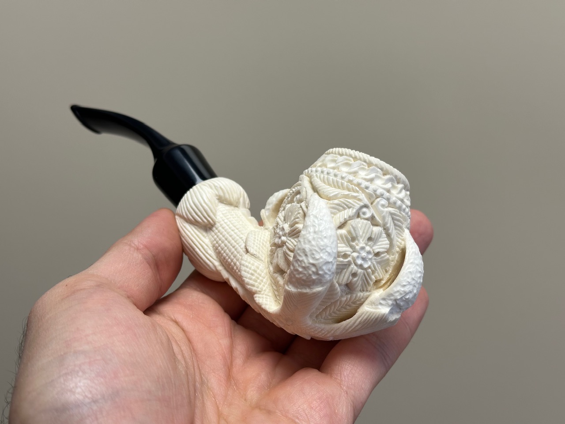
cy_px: 212
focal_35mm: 48
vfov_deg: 30.3
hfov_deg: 39.7
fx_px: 783
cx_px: 282
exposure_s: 1/121
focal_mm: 6.86
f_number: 1.78
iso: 50
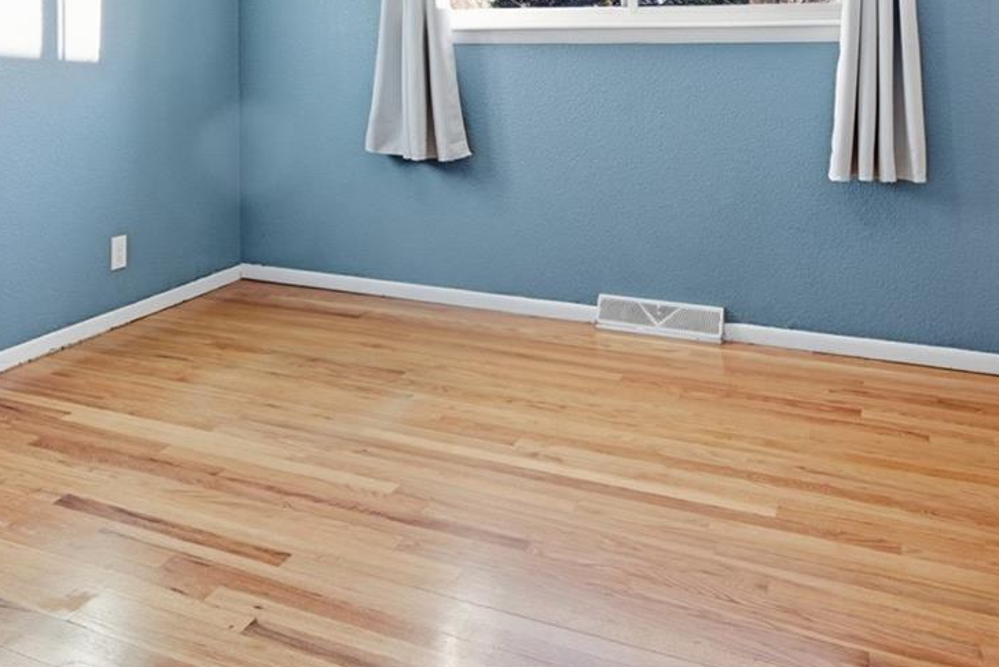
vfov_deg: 36.0
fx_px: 916
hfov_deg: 56.6
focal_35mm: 33
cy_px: 0
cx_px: 381
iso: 400
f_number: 8
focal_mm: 10
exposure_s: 1/640
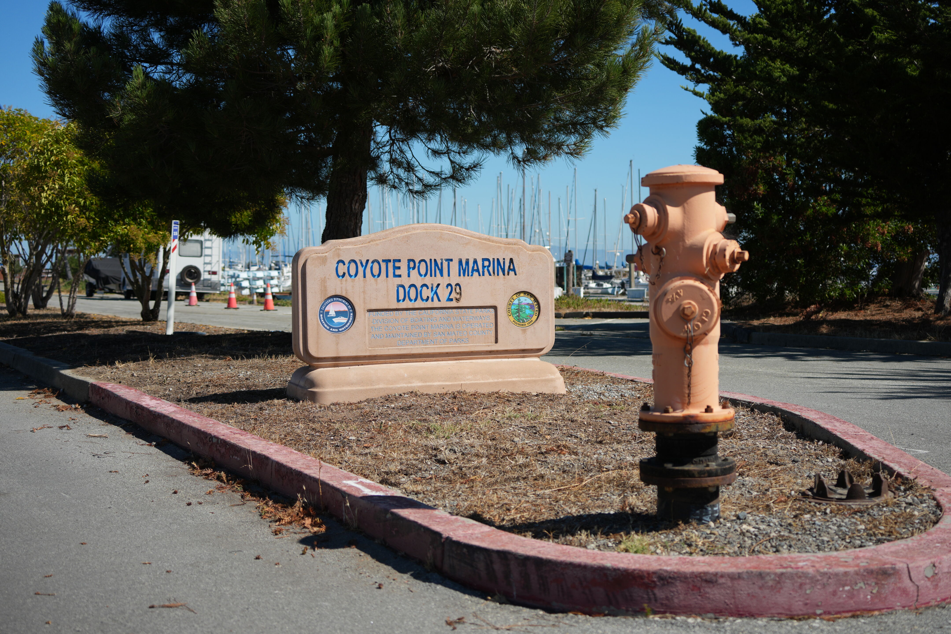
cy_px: 317
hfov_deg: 39.6
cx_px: 476
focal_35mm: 50
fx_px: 1321
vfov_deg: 27.0
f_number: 4.5
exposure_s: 1/1600
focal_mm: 50
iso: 200
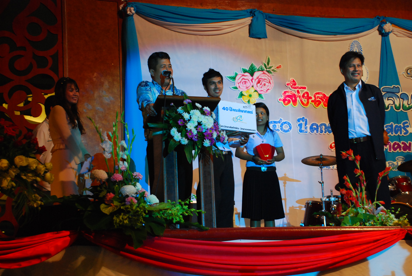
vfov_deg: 22.7
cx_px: 206
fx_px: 688
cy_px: 138
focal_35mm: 60
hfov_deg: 33.3
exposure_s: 1/20
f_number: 4.5
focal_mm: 40
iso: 800
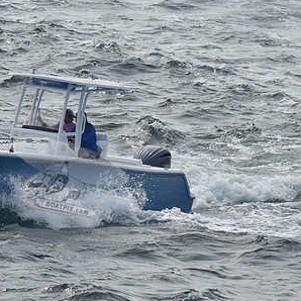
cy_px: 176
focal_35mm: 571
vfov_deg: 3.1
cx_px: 81
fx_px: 5617
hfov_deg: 3.1
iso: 400
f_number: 13
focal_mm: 230
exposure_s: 1/1000
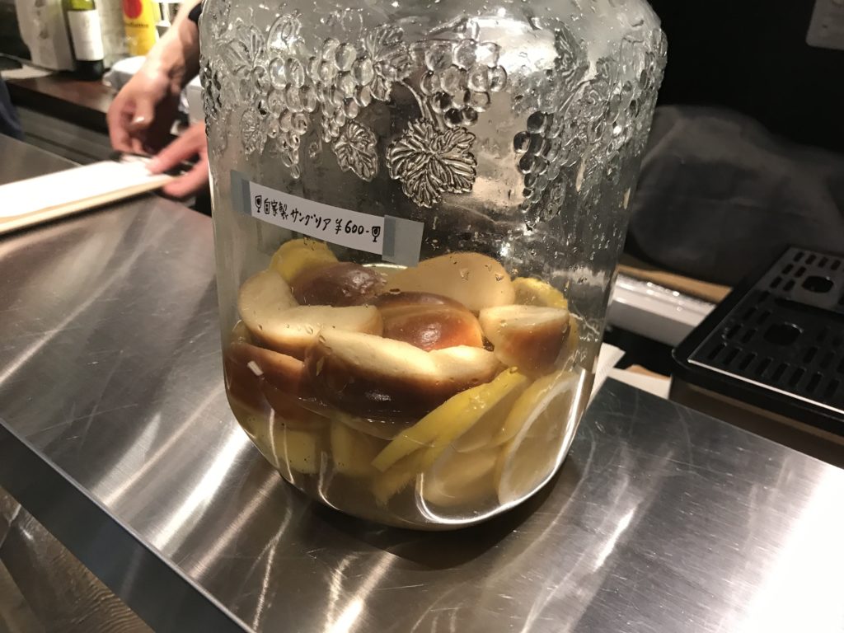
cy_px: 316
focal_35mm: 28
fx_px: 683
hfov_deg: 63.4
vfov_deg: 49.7
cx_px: 422
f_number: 1.8
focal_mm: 3.99
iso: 80
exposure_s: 1/17
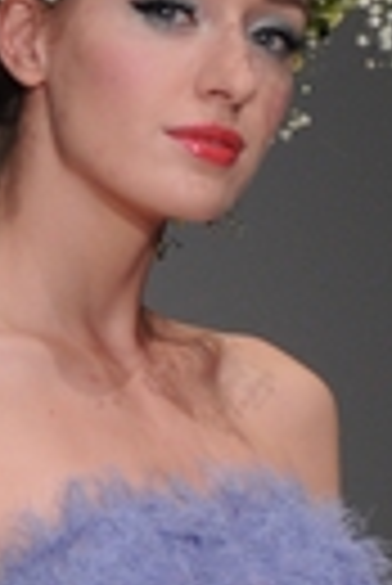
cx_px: 205
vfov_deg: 3.1
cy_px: 652
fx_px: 10913
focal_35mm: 670
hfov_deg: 2.1
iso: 800
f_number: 3.2
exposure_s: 1/320
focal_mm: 112
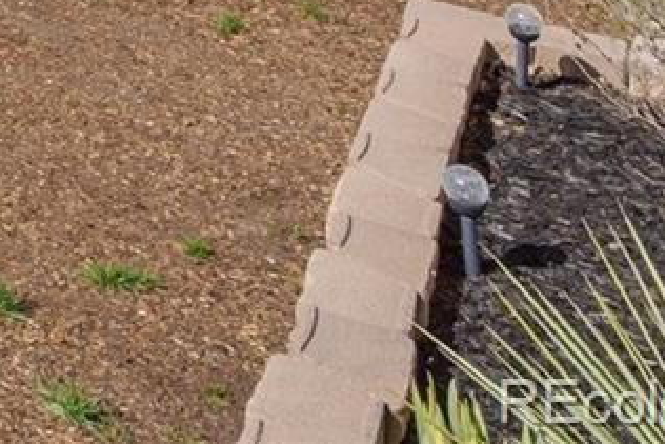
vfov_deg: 12.1
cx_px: -844
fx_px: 1589
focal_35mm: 86
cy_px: -675
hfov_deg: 15.5
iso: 100
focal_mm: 17
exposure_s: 1/40
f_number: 11
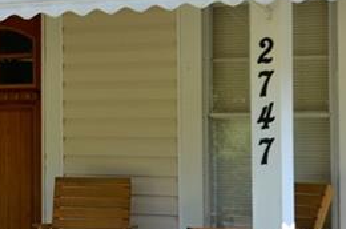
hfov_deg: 14.3
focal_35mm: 142
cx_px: 0
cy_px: 71
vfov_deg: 9.6
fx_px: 1361
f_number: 5.6
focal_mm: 24
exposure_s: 1/125
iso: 280
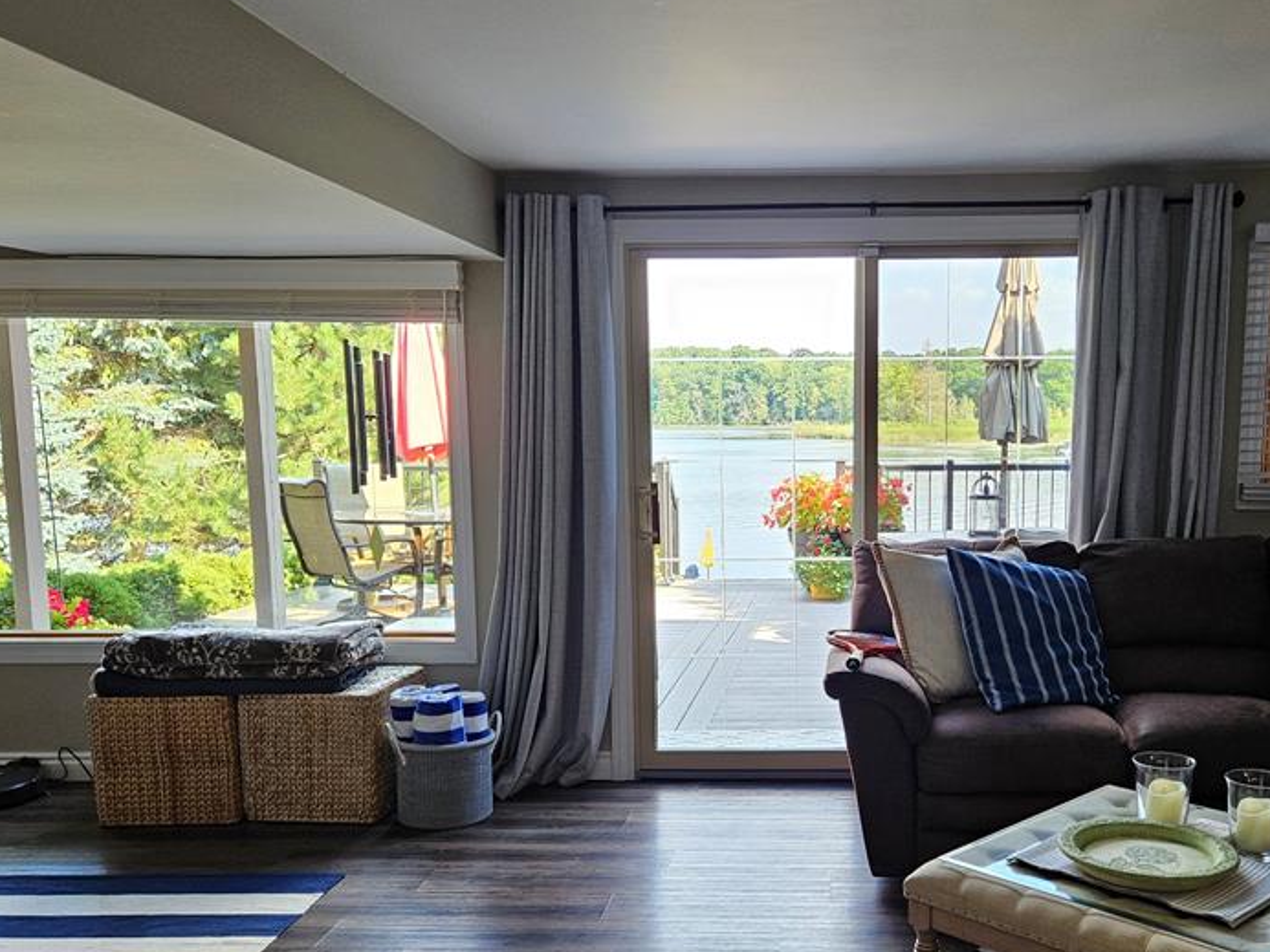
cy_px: 586
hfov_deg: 53.2
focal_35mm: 34
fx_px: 1248
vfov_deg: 41.5
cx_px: 816
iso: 100
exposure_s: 1/120
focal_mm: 5.4
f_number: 1.8
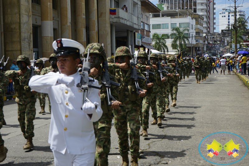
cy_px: 83
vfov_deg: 23.8
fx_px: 394
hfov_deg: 35.1
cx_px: 124
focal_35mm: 57
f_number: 11
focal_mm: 57
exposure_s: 1/320
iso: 160
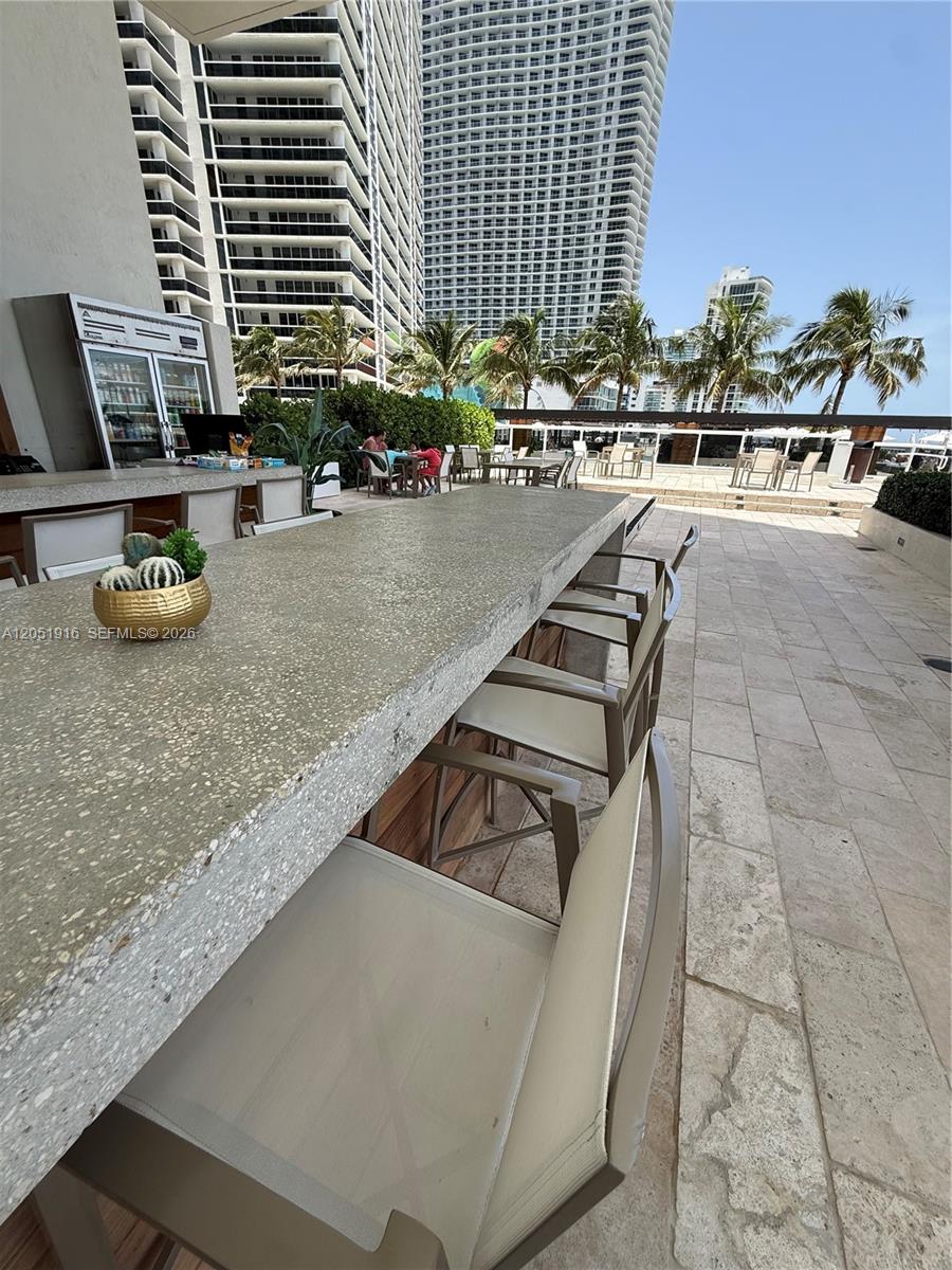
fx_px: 513
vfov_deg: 102.1
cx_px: 476
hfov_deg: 85.7
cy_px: 635
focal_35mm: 14
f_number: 2.2
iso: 64
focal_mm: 2.22
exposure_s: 1/1125
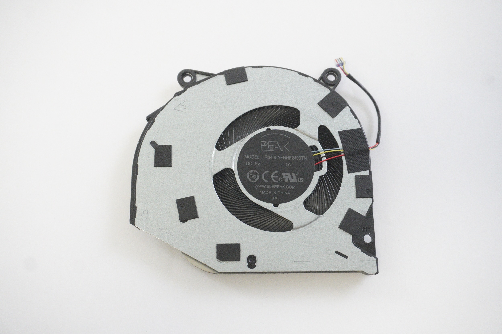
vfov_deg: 34.1
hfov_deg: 49.6
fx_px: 543
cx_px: 251
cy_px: 167
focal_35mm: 39
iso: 4000
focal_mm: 26
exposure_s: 1/160
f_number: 5.6
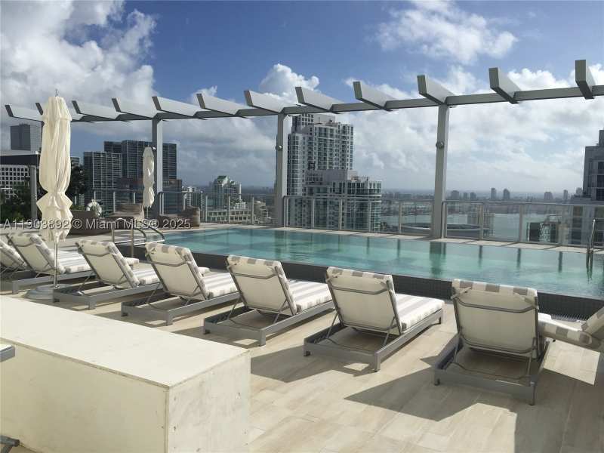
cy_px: 226
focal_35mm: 29
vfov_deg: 48.2
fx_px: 506
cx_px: 302
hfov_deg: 61.7
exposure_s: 1/6623
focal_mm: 4.15
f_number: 2.2
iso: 32
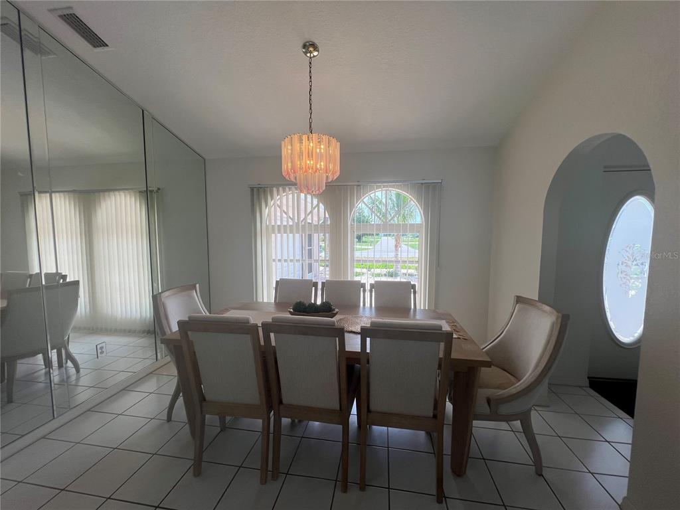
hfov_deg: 106.2
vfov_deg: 89.9
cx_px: 340
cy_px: 255
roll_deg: -1.6
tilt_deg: -2.9
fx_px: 255
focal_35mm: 13
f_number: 1.8
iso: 32
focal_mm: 1.57
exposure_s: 1/266
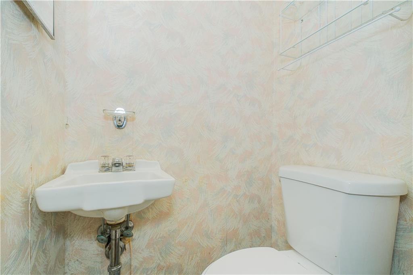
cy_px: 138
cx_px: 206
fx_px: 172
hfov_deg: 100.4
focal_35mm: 15
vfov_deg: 77.3
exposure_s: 1/60
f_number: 8
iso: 320
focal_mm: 10
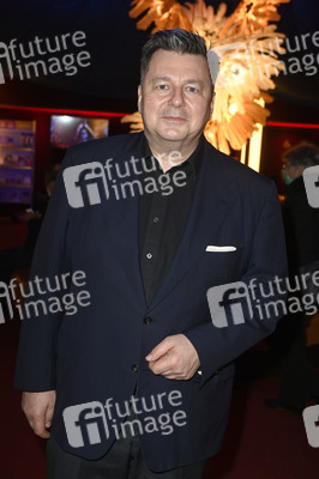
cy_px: 240
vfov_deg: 39.6
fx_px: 666
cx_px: 160
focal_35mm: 50
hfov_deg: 26.9
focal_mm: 50
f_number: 5.6
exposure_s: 1/50
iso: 1000
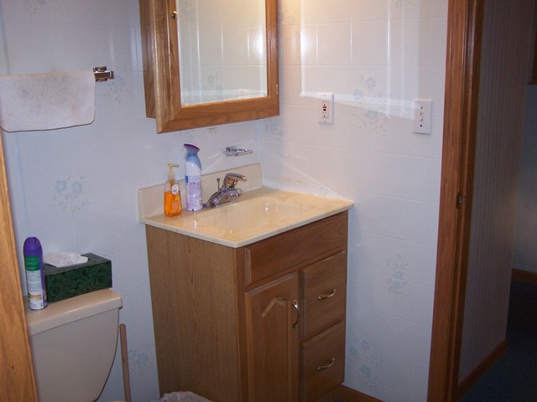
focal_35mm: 38
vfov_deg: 37.7
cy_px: 201
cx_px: 268
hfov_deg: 49.0
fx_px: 589
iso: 140
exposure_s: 1/60
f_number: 2.8
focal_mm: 6.3
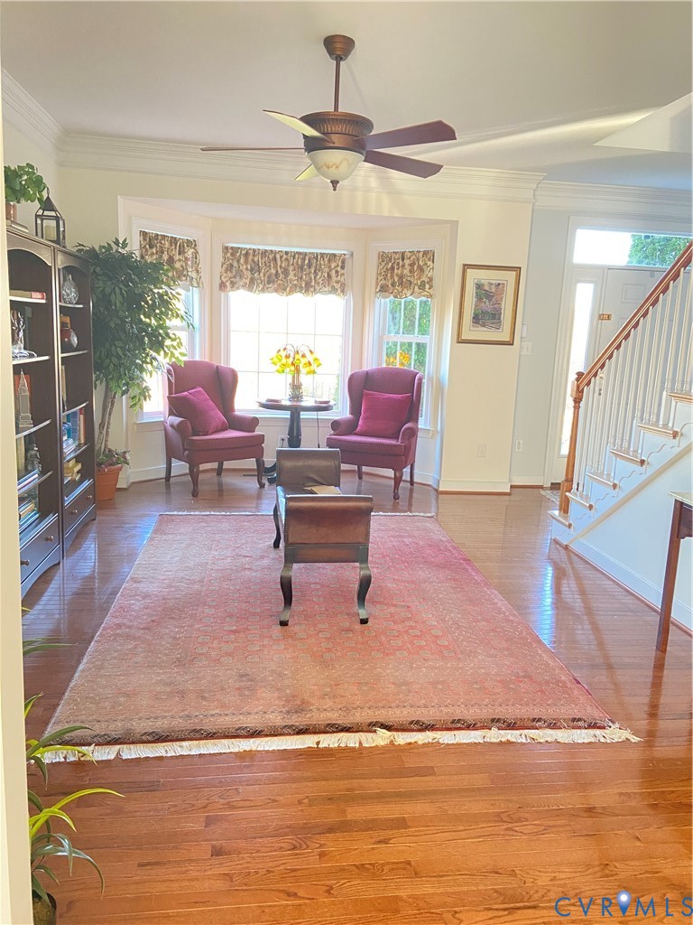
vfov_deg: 67.3
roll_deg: -2.6
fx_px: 694
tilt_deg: -9.9
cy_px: 462
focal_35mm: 26
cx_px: 346
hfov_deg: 53.1
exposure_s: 1/60
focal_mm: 4.25
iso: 400
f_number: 1.8
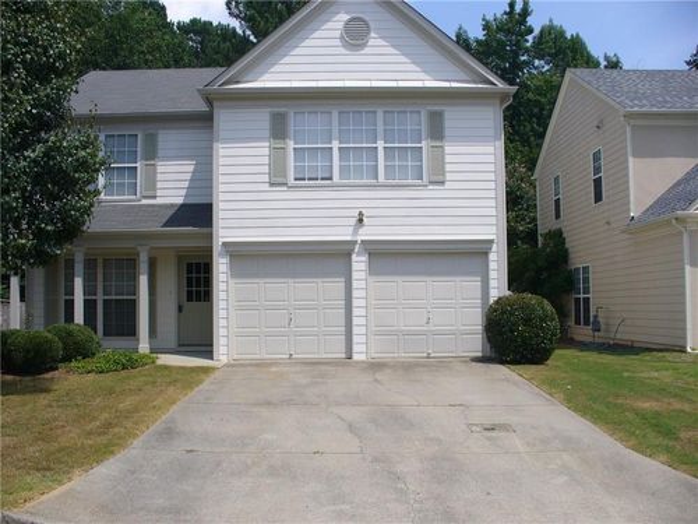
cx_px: 349
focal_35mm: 37
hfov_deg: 50.1
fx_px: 746
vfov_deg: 38.7
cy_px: 262
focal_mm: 6.1
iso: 80
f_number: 5.6
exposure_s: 1/400
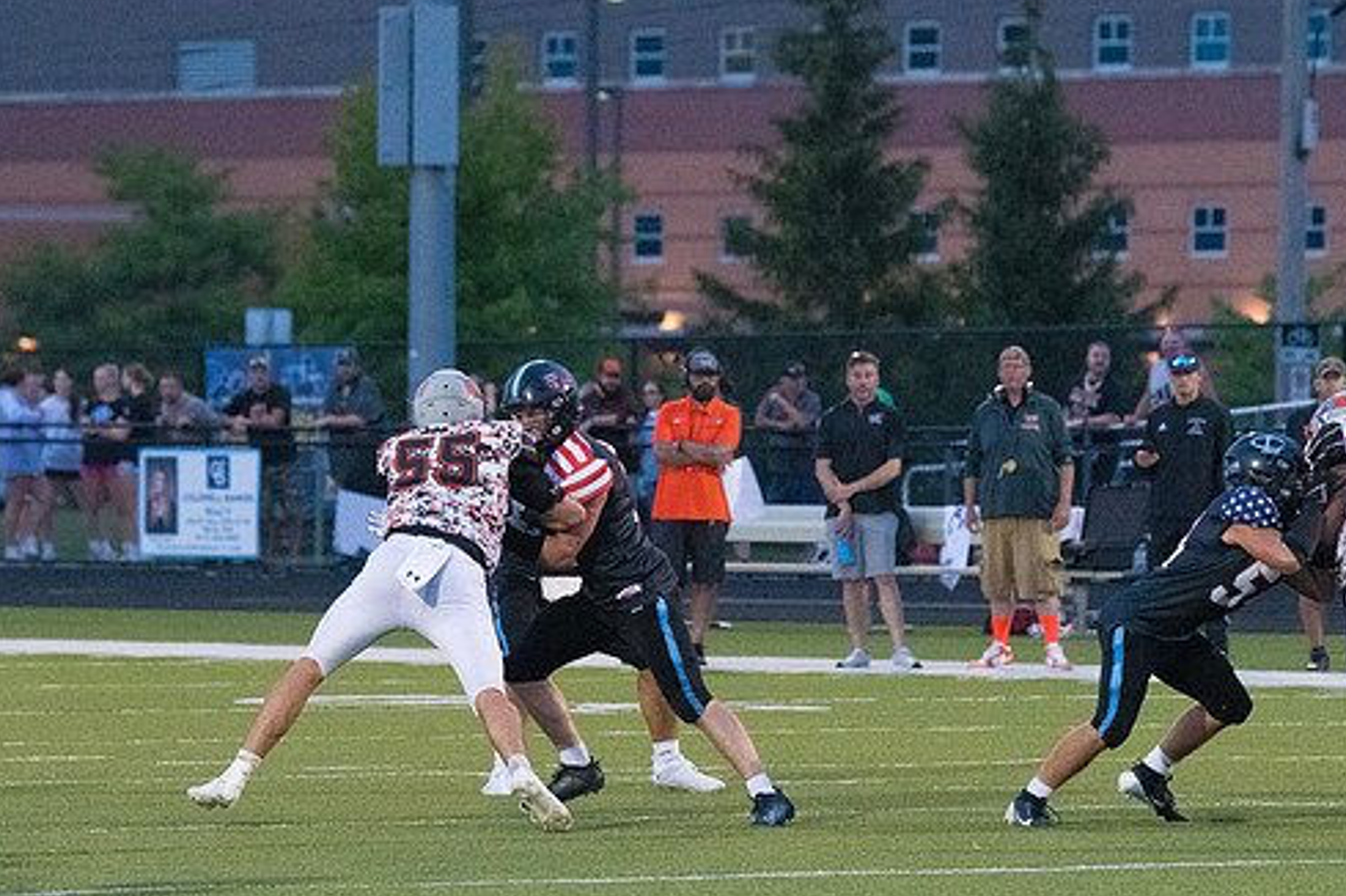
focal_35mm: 355
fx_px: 13264
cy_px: 486
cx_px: 569
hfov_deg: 5.8
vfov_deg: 3.9
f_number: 5
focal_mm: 200
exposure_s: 1/1250
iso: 8000
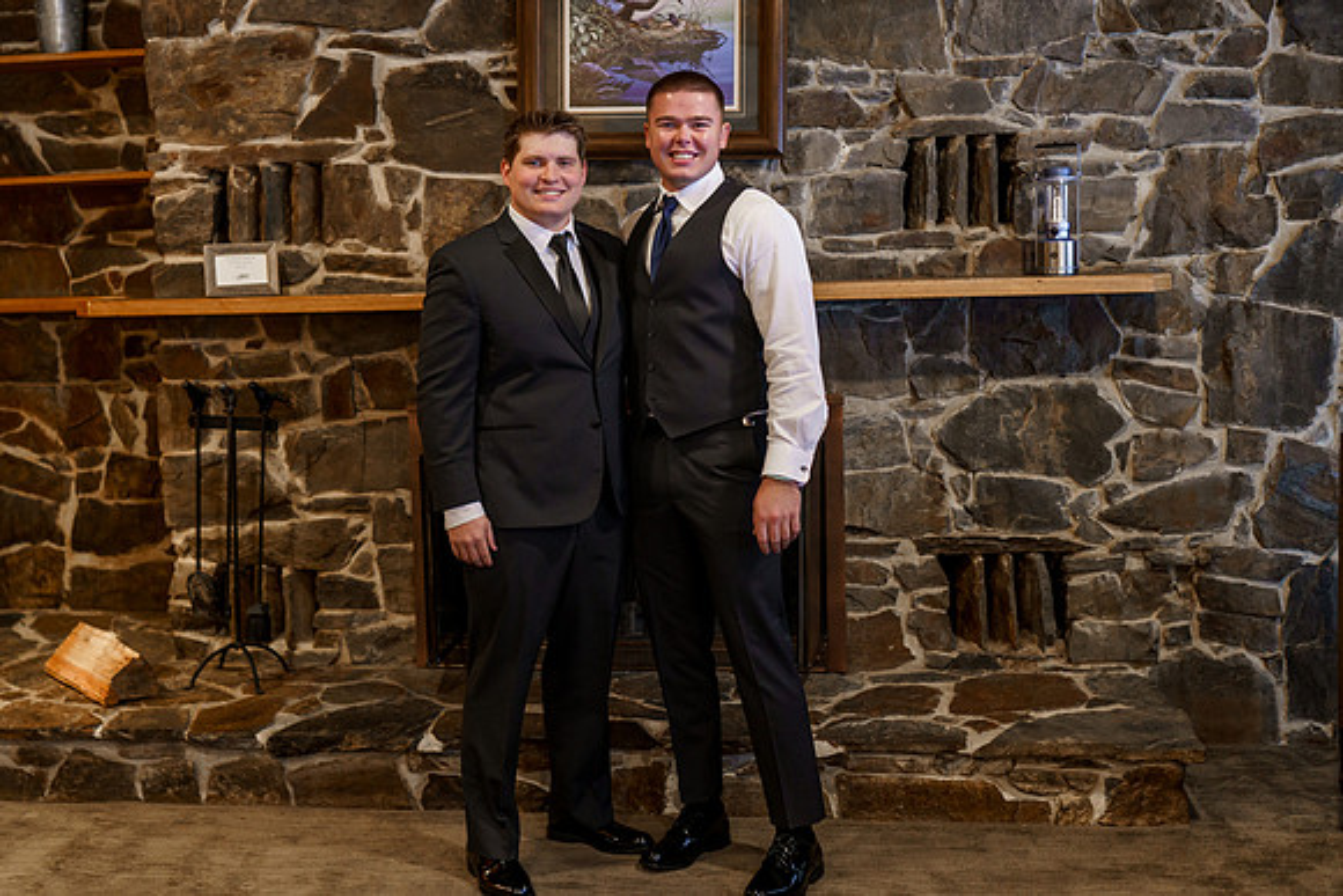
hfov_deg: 46.0
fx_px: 1573
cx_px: 547
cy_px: 367
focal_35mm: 42
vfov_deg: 31.7
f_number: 2.2
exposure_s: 1/160
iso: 1600
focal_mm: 35
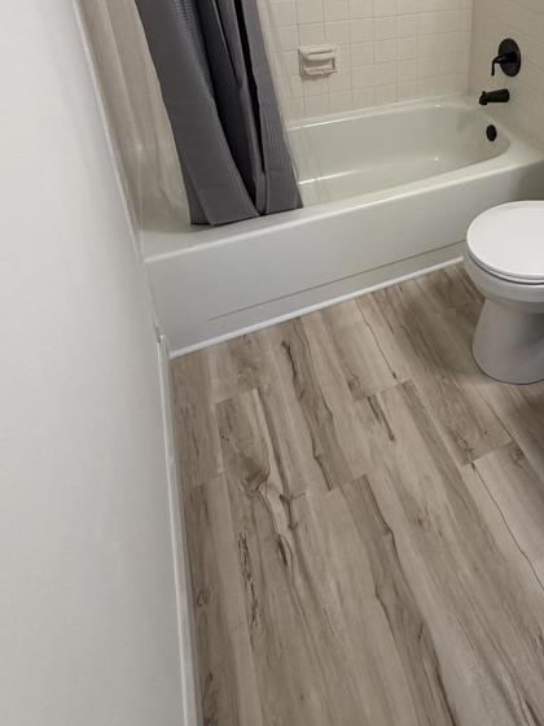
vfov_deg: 58.5
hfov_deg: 47.1
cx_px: 473
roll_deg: -3.4
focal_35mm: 27
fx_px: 566
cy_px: 111
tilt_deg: -24.9
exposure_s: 1/60
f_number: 2.2
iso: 200
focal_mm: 2.22
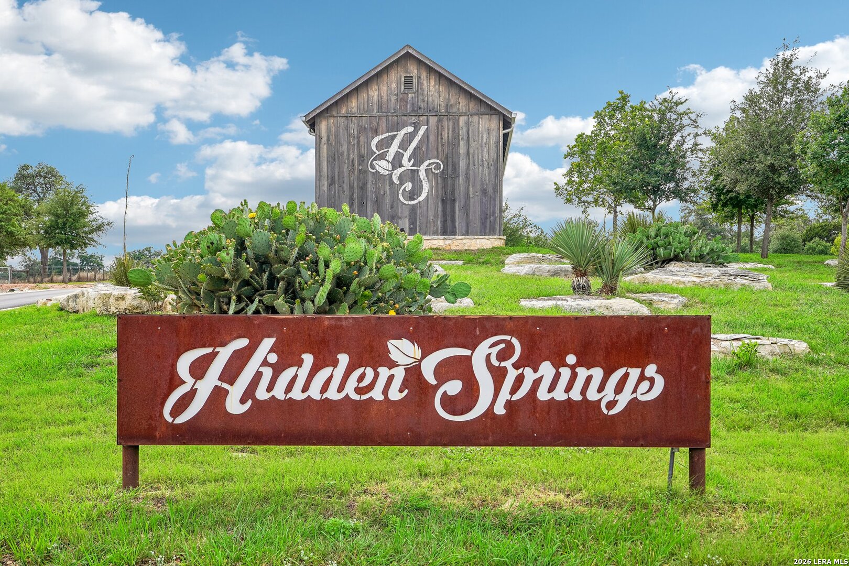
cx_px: 424
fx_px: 802
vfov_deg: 38.9
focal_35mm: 34
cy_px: 283
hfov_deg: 55.8
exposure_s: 1/160
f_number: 8
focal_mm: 34
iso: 100
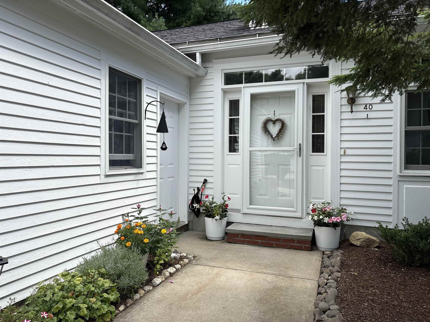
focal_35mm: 26
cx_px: 215
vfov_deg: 53.1
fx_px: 323
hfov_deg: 67.3
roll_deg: +0.2
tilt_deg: +0.5
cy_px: 161
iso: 50
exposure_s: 1/1337
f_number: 1.6
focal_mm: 5.96
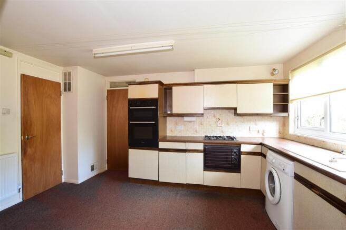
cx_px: 173
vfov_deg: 77.3
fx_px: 144
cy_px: 115
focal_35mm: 15
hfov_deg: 100.4
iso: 400
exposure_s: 1/3
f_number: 10
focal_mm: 10
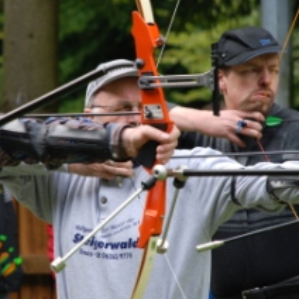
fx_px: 3566
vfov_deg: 4.8
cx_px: 123
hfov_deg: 4.8
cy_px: 147
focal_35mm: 365
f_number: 5.6
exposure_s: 1/125
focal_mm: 135
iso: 320
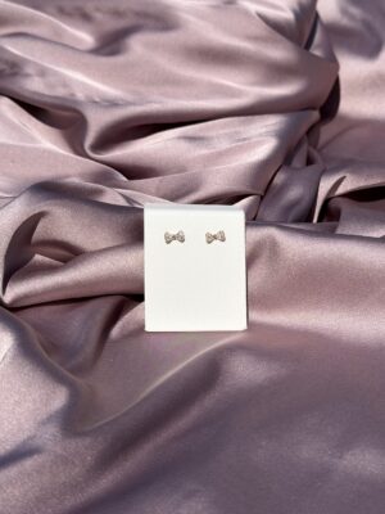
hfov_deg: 30.3
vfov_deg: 39.7
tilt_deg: -30.7
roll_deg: -1.0
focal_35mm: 48
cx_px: 192
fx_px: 712
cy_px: 257
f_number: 1.78
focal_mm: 6.76
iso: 80
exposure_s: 1/27778
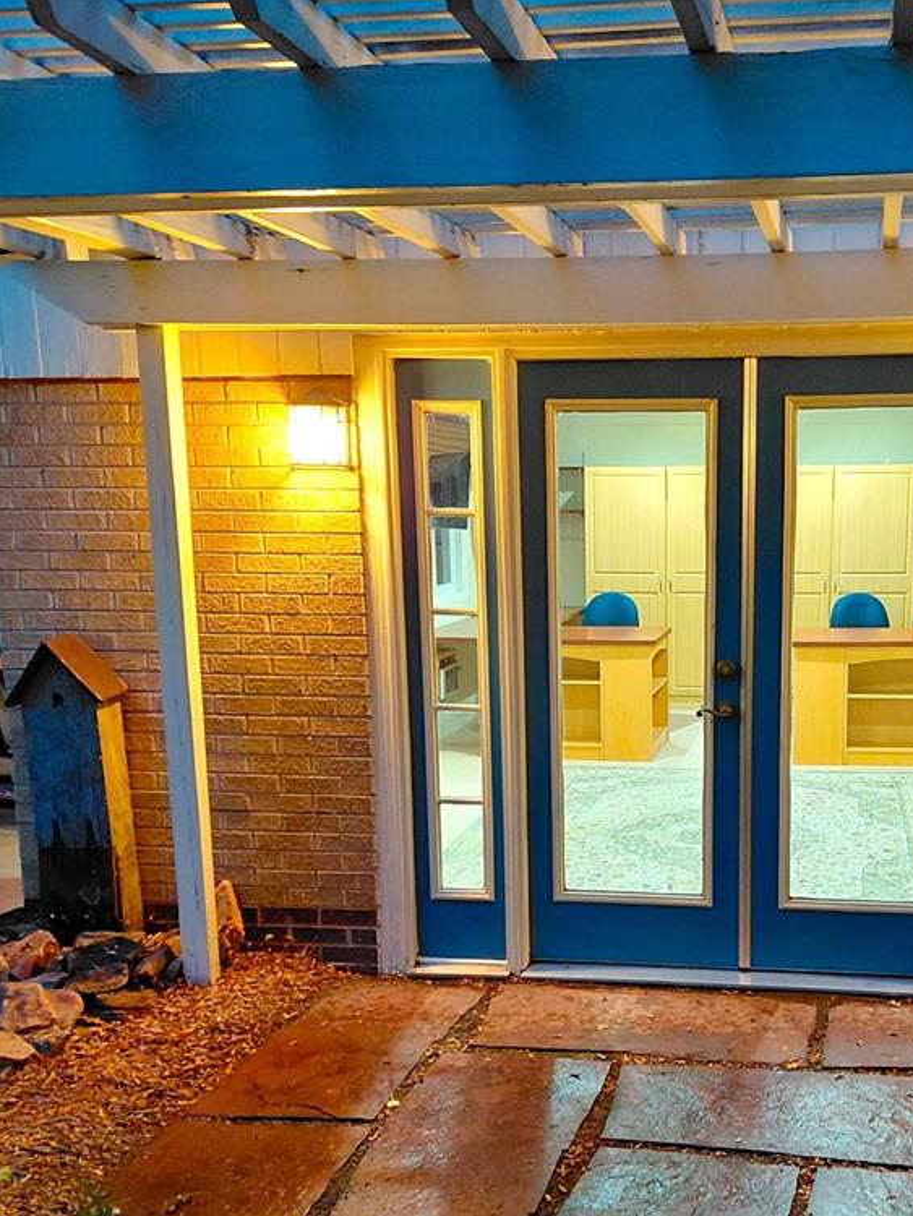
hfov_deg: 35.2
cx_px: 676
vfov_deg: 46.3
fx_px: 1406
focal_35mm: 40
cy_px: 777
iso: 400
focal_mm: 4.69
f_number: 1.8
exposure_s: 1/40
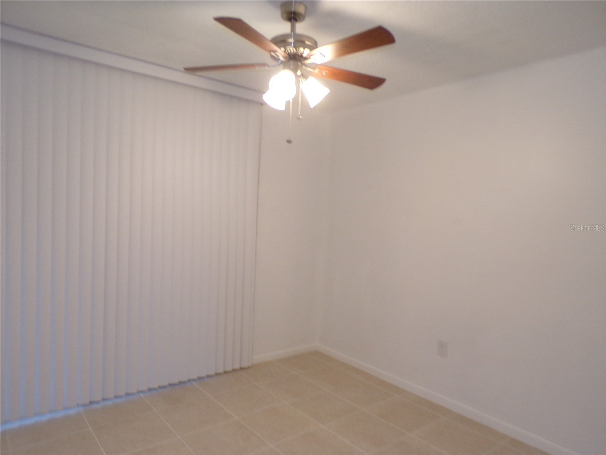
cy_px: 228
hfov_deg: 71.6
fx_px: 420
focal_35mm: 24
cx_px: 303
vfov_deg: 56.8
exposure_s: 1/34
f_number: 3
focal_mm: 4.3
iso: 200
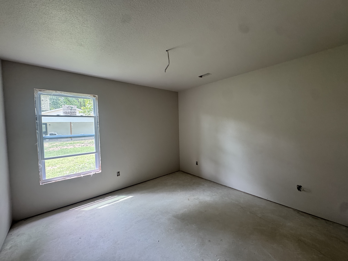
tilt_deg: -3.1
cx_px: 174
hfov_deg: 102.1
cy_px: 130
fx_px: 141
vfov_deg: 85.7
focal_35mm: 14
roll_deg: +1.5
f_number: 2.2
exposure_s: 1/86
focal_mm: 2.22
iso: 320
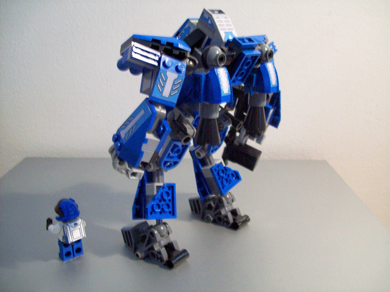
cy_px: 146
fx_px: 406
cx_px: 195
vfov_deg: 39.7
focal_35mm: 36
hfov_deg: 51.4
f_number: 2.7
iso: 179
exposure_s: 1/8
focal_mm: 6
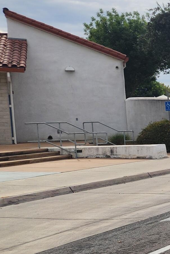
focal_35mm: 79
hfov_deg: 13.2
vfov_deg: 25.6
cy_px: 147
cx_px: 403
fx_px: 559
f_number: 1.8
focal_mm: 6.4
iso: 12
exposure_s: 1/1429
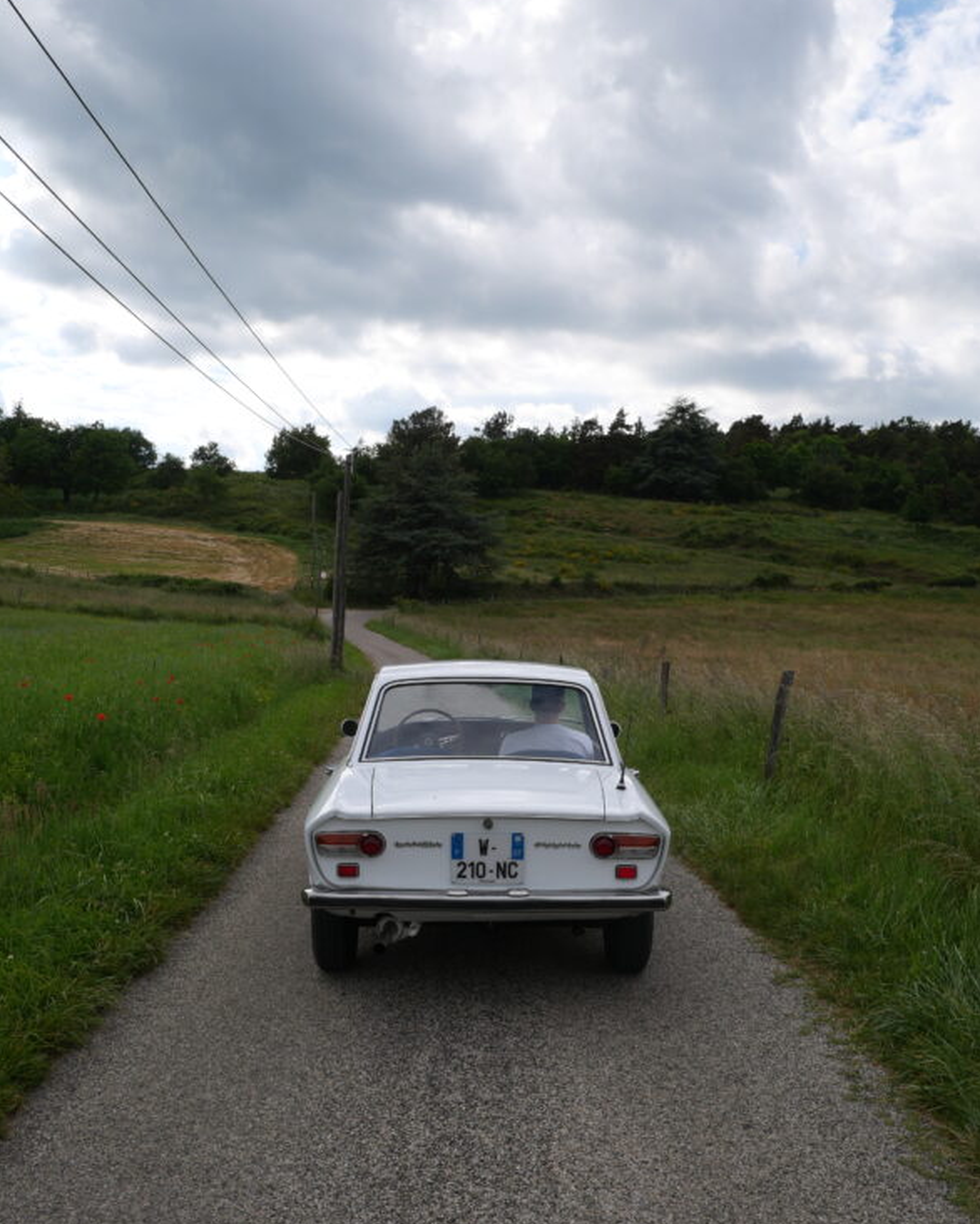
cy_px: 630
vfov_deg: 55.6
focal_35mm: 32
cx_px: 498
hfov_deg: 45.8
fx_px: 1160
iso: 200
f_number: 8
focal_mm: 15
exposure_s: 1/500
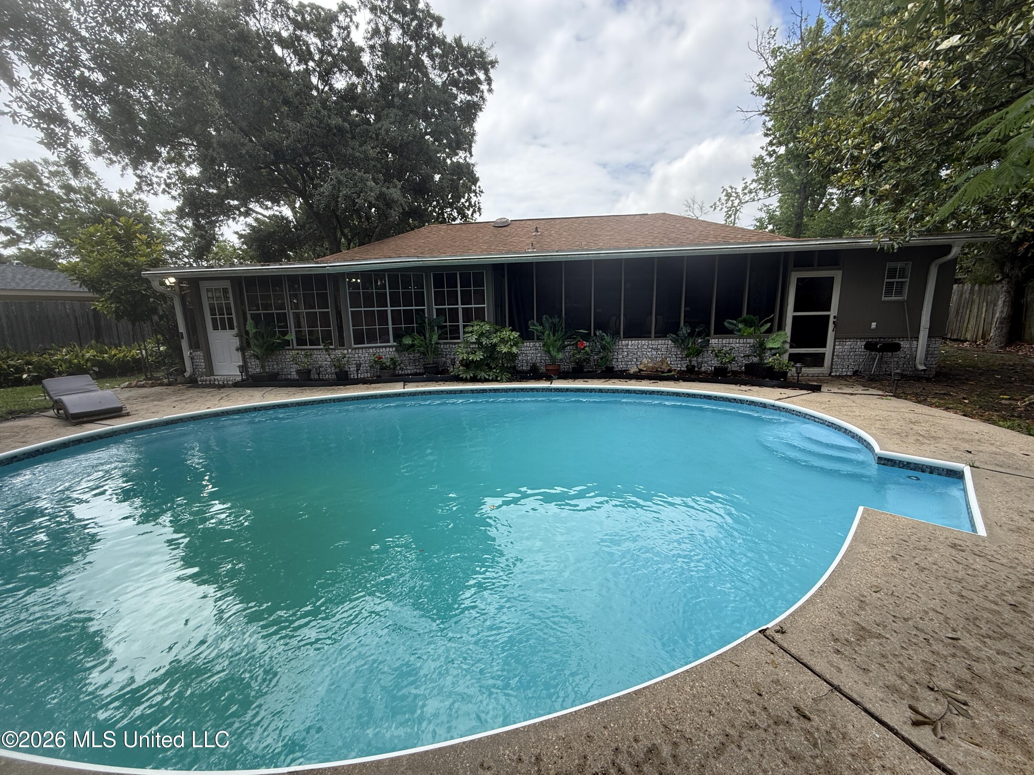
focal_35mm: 14
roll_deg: +1.9
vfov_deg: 85.7
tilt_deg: -10.4
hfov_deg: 102.1
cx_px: 517
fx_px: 418
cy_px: 388
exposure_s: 1/625
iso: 50
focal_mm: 2.22
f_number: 2.2
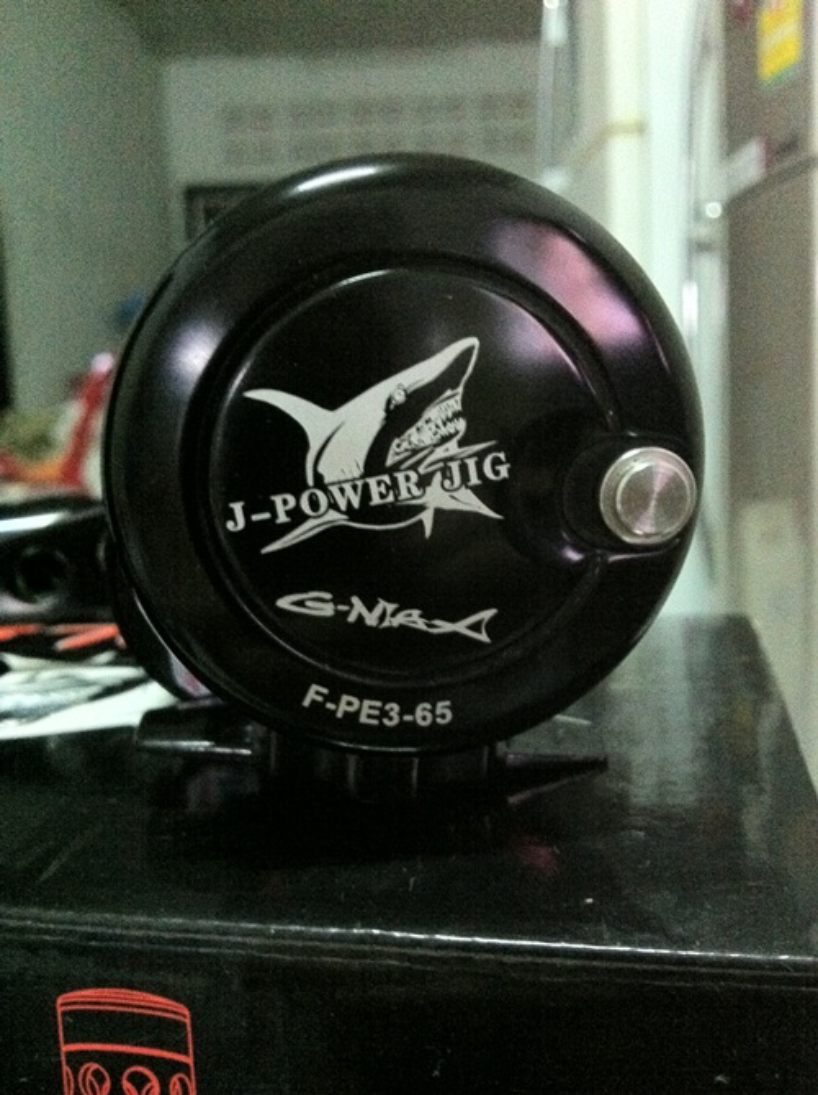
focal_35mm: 35
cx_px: 409
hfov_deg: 40.6
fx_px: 1105
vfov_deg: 52.7
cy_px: 548
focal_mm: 3.85
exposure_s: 1/15
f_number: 2.8
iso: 1000
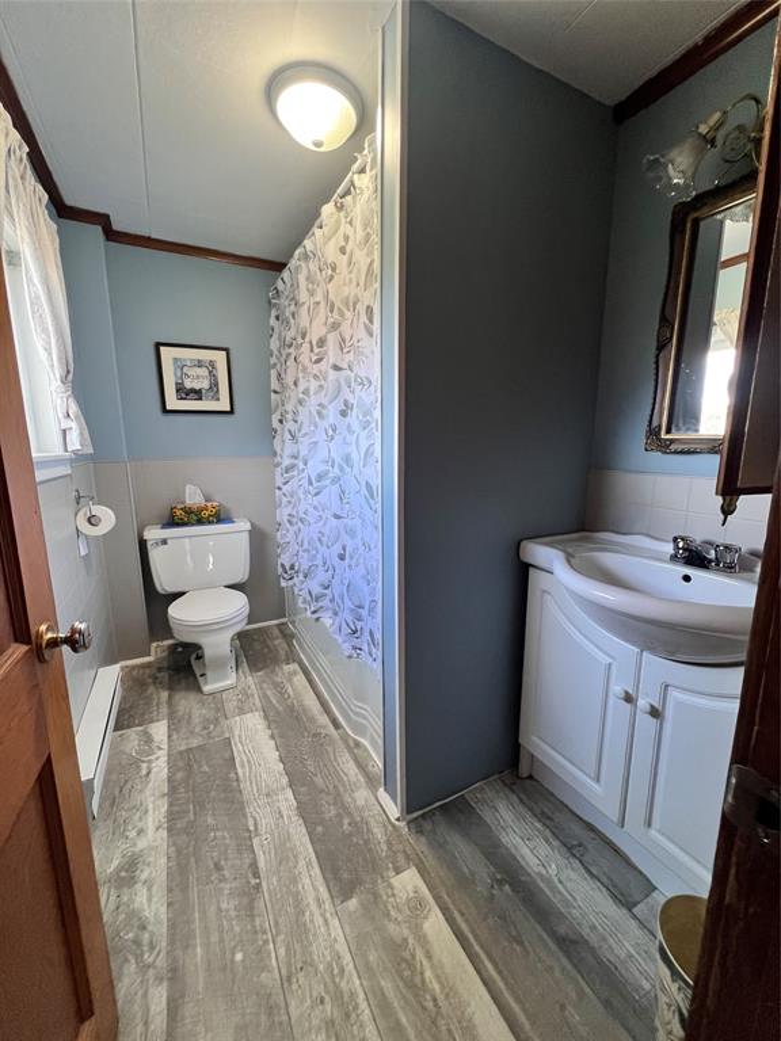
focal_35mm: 13
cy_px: 520
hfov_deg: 89.9
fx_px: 391
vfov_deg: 106.2
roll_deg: +0.4
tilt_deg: -11.4
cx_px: 390
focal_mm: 1.57
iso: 160
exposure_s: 1/60
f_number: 1.8
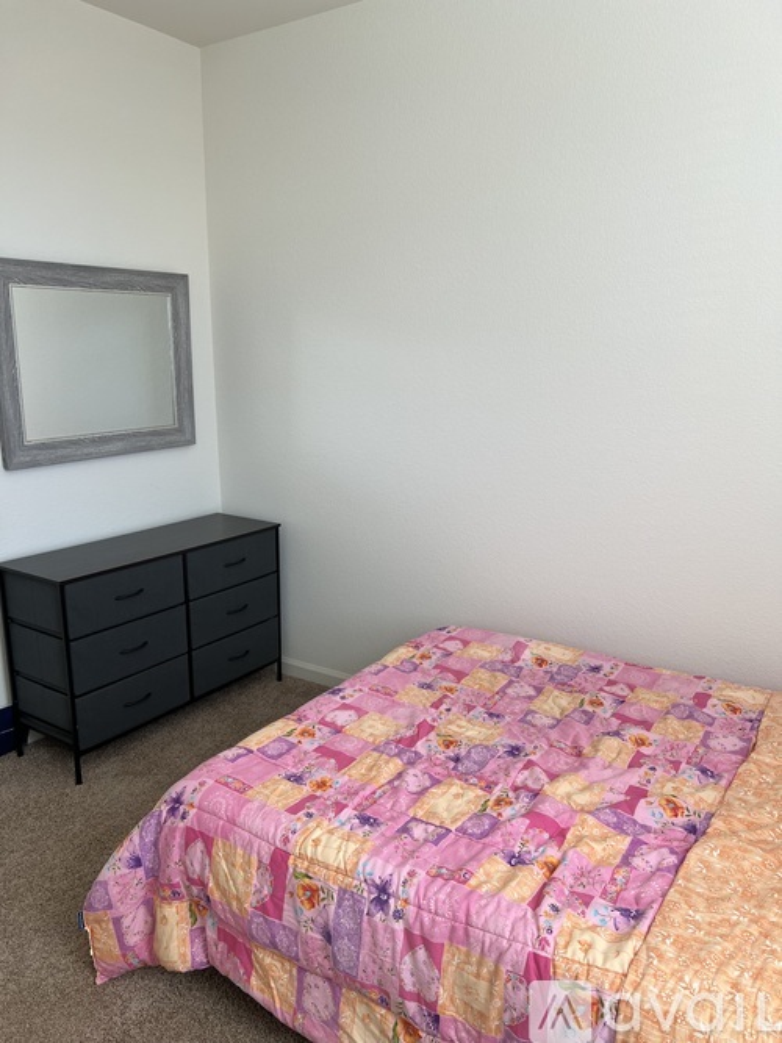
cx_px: 391
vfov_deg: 67.3
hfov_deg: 53.0
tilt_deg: -12.5
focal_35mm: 26
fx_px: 783
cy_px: 522
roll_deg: -0.1
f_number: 1.5
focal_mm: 5.7
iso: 32
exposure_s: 1/120
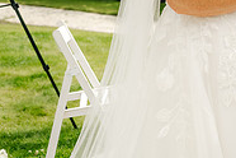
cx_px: 343
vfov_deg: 12.1
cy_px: -64
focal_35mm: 109
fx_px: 714
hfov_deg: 17.1
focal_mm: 35
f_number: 3.5
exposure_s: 1/640
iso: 100
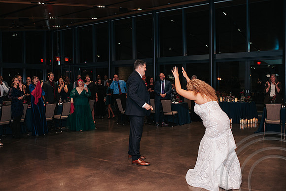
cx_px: 143
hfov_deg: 54.4
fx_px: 278
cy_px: 96
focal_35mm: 35
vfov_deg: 37.9
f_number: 2.8
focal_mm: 35
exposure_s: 1/200
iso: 1000
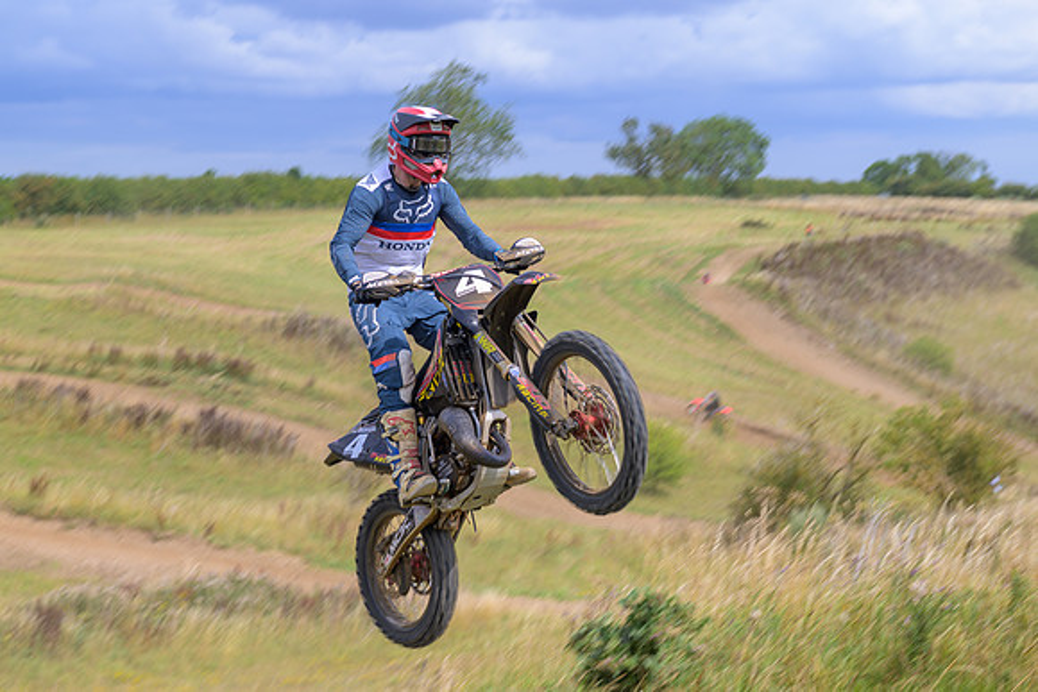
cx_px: 463
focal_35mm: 66
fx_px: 1909
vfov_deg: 20.6
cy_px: 339
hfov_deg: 30.4
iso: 50
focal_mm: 56
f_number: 4
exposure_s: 1/320
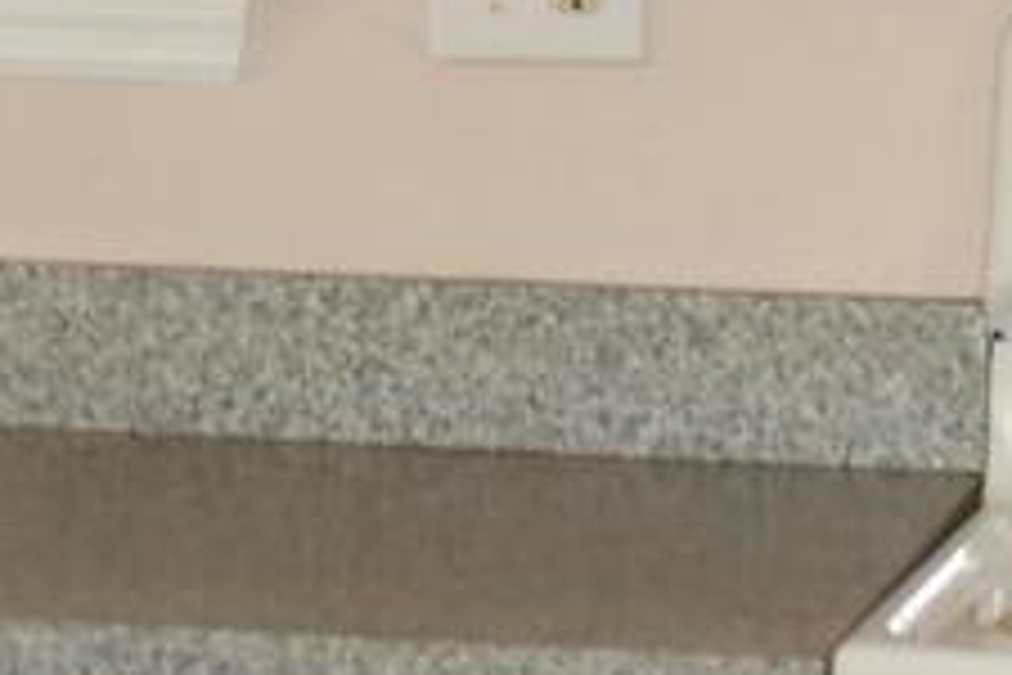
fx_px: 7027
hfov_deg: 8.2
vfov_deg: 5.5
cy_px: 236
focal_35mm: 250
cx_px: -157
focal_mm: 26
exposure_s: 1/60
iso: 200
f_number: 4
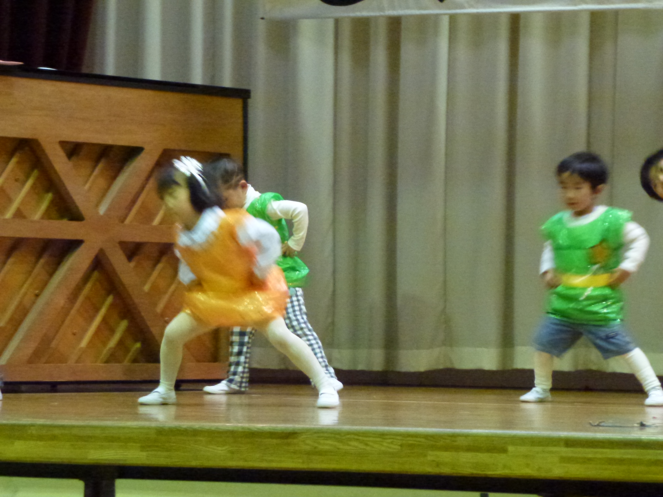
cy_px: 248
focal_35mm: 121
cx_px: 332
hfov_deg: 16.3
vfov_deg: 12.2
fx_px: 2318
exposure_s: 1/30
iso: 1600
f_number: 5.1
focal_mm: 21.7
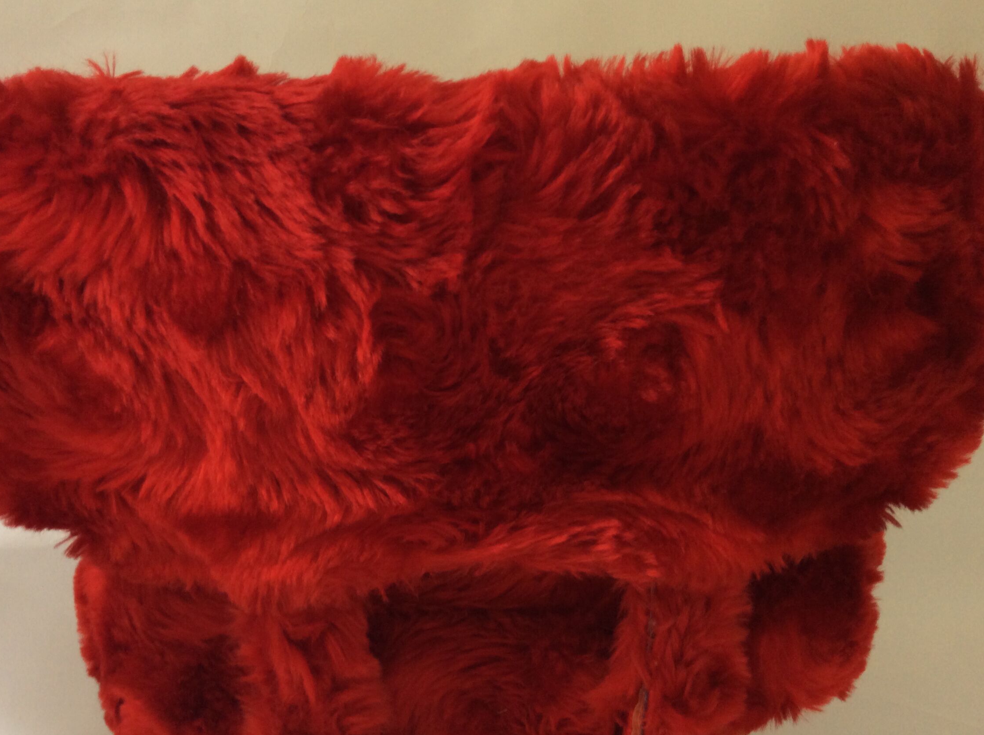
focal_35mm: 37
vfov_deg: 38.5
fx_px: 1050
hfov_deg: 50.2
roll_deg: +2.8
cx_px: 467
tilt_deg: -20.1
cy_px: 340
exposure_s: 1/25
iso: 50
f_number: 2.4
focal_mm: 3.3
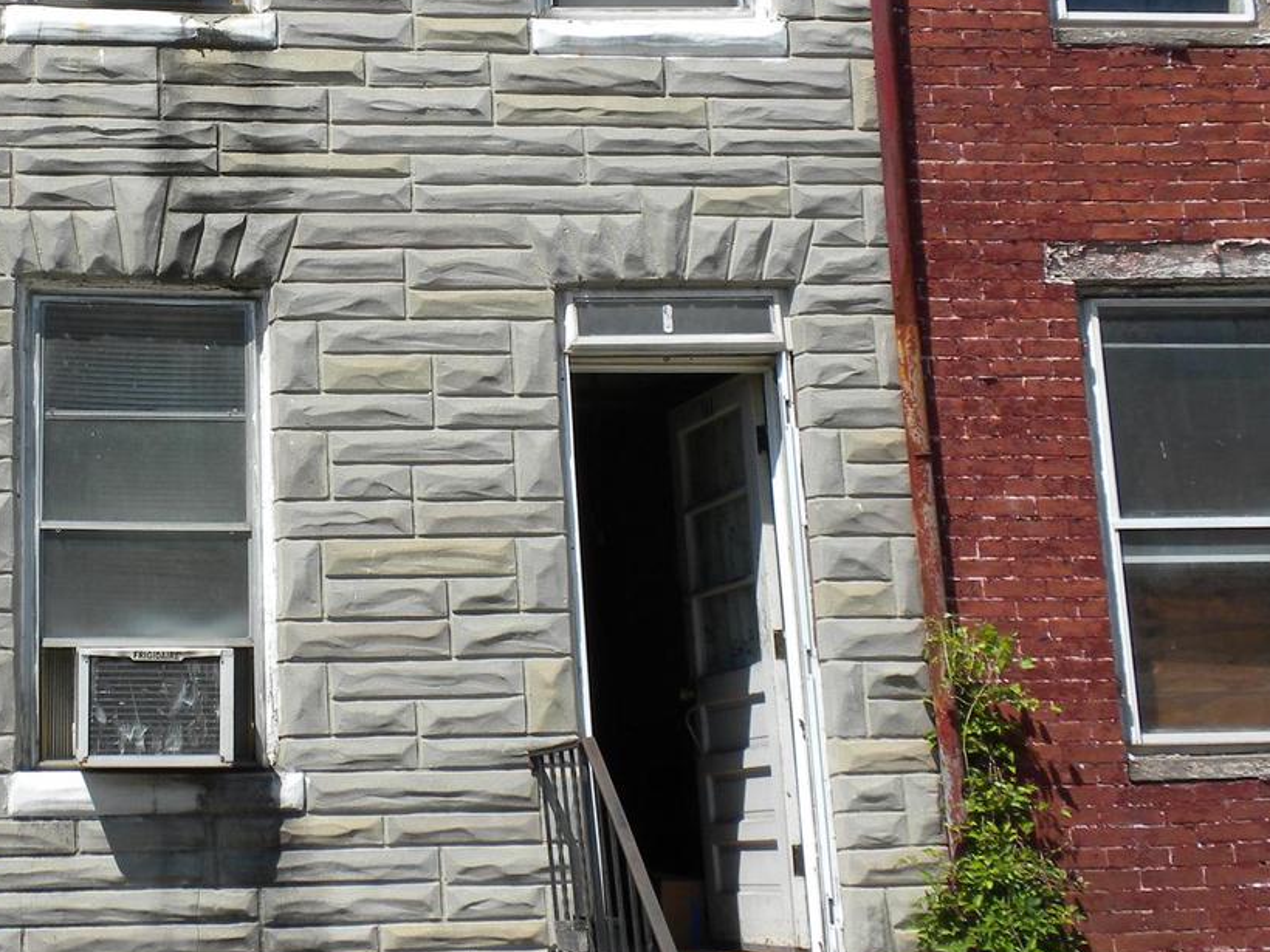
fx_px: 2385
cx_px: 254
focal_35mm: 65
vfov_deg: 22.5
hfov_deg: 29.2
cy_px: 296
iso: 64
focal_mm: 6.6
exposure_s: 1/107
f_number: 10
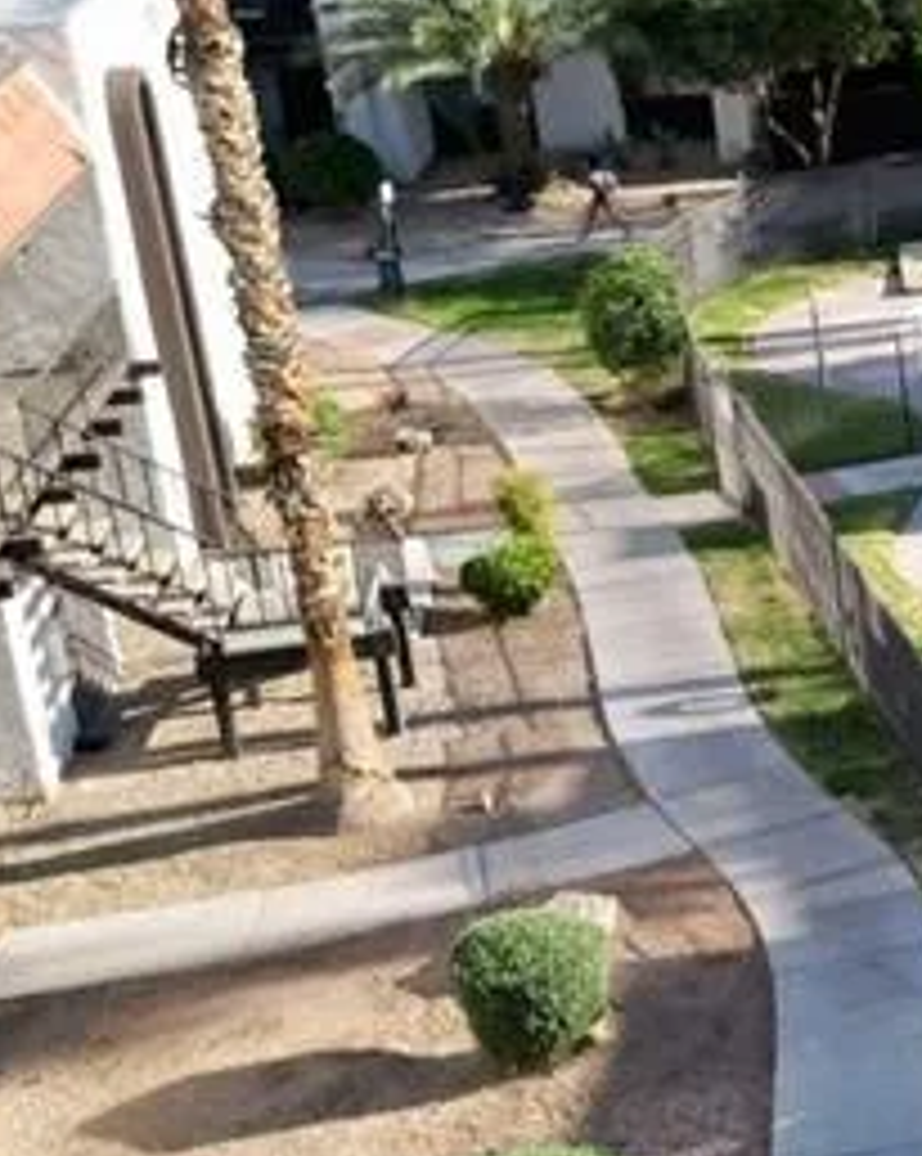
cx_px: 1633
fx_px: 2494
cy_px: 405
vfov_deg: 26.0
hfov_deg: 17.3
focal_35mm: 73
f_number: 1.7
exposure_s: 1/1600
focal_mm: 6.72
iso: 130
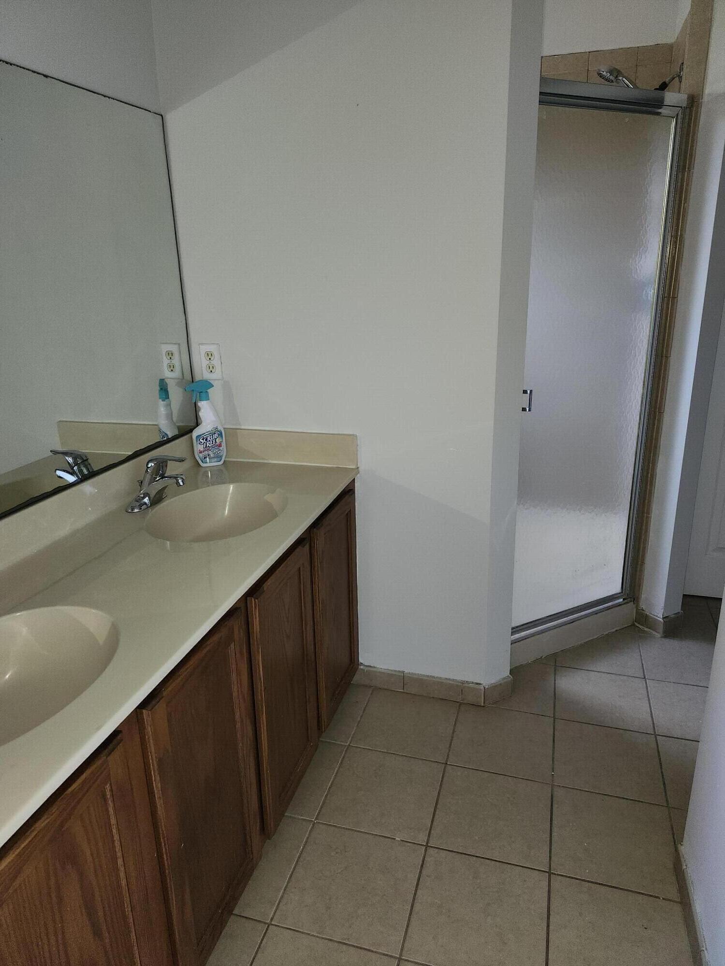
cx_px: 362
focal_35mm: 23
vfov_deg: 73.9
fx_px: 642
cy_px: 483
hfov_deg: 58.9
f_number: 1.8
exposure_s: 1/30
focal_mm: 5.54
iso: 100
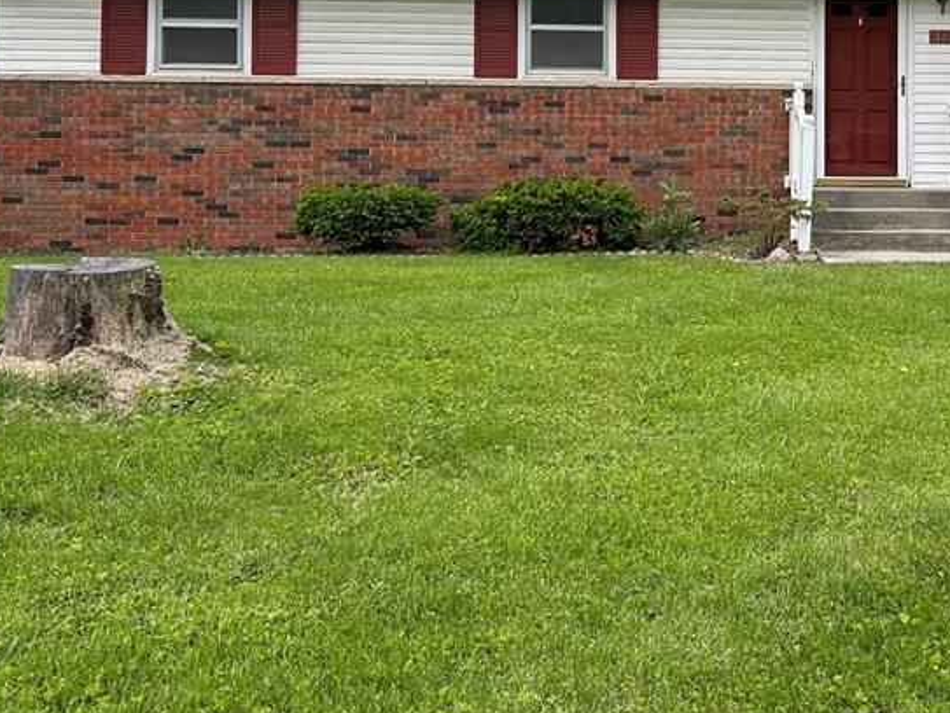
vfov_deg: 28.9
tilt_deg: +2.1
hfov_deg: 37.5
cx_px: 761
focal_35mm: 49
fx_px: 1346
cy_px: 117
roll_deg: -0.2
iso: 50
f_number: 1.5
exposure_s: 1/957
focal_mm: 5.7
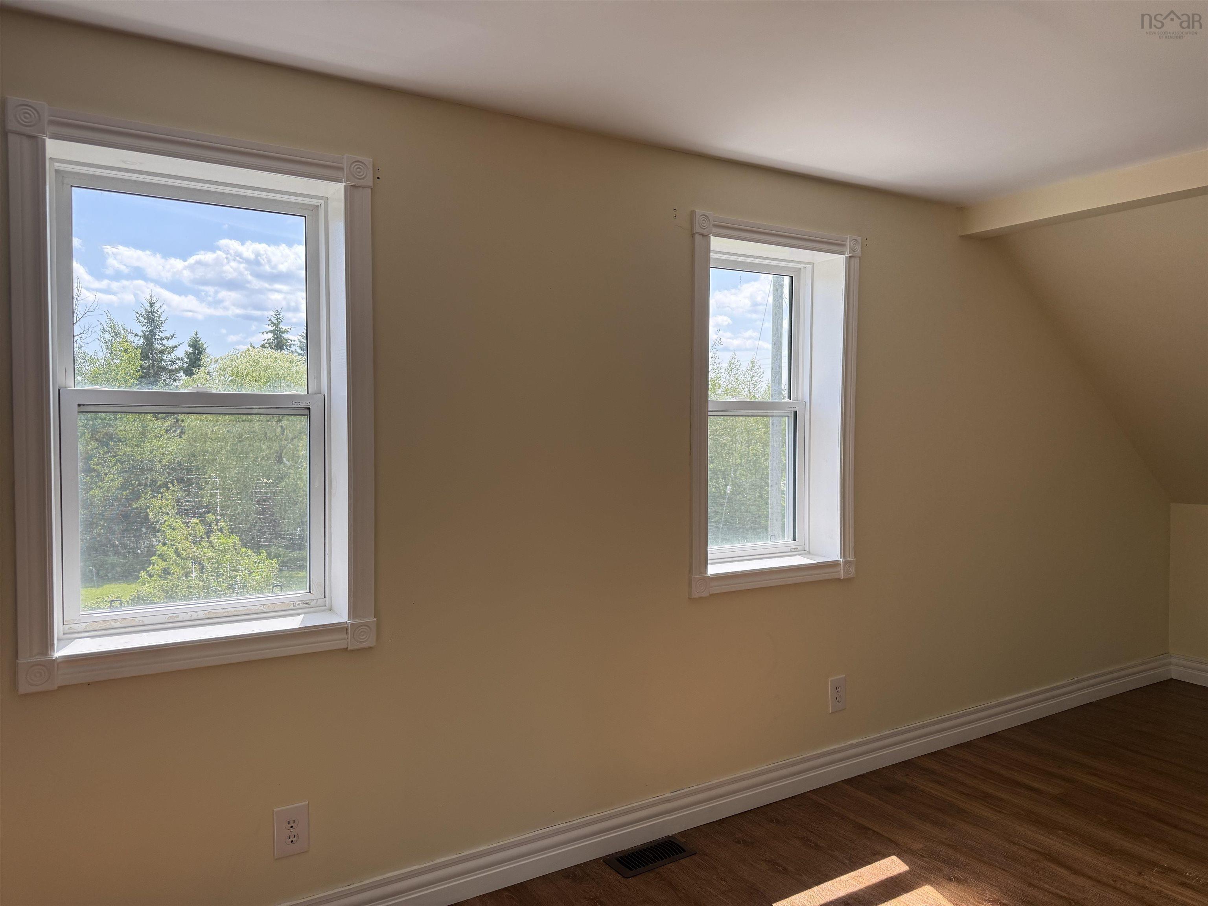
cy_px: 453
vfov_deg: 56.8
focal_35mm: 24
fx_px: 838
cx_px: 604
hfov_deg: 71.6
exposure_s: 1/757
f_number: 1.78
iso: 100
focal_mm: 6.76
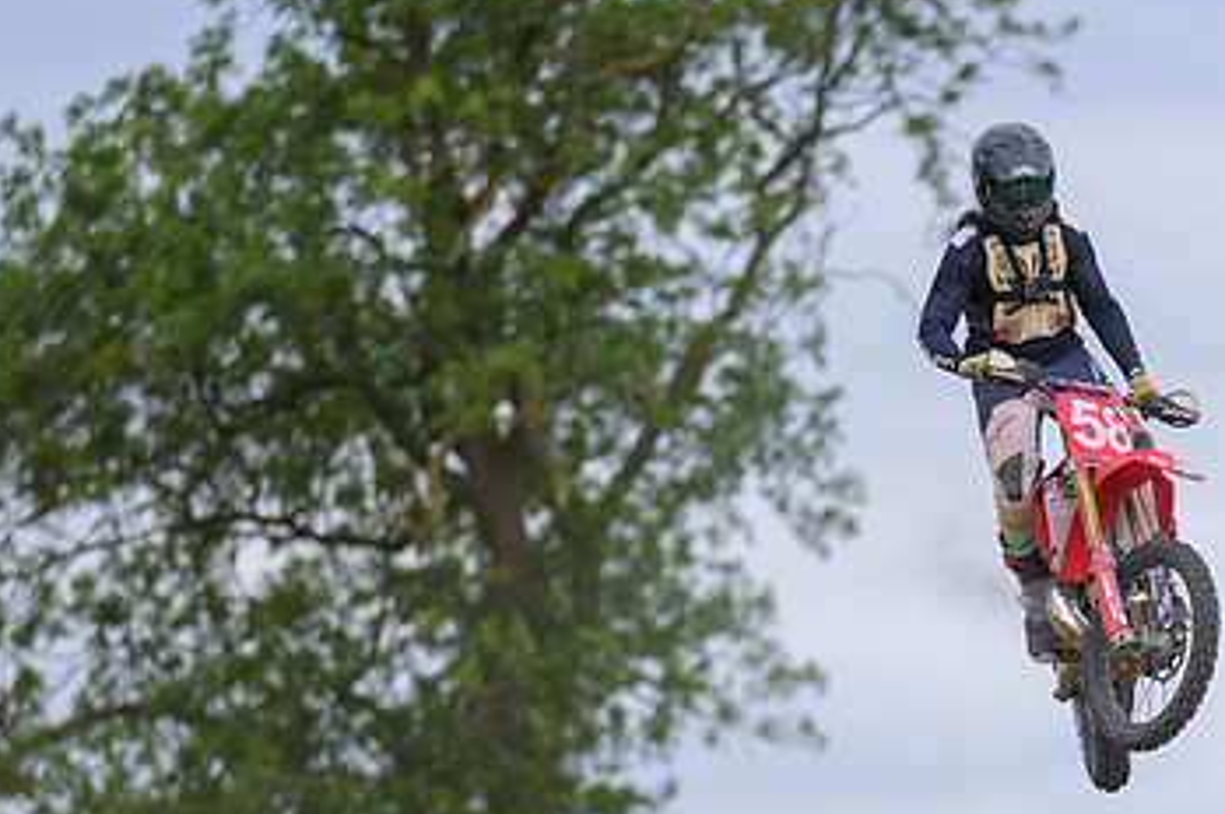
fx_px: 19275
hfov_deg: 3.6
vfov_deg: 2.4
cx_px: 974
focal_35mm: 567
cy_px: 602
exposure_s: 1/500
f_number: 2.8
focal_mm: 200
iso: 64
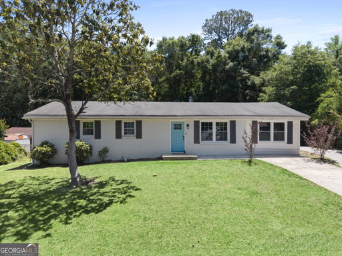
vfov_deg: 56.8
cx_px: 171
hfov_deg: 71.6
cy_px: 128
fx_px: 237
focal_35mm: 24
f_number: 1.8
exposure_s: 1/1600
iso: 200
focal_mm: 8.67
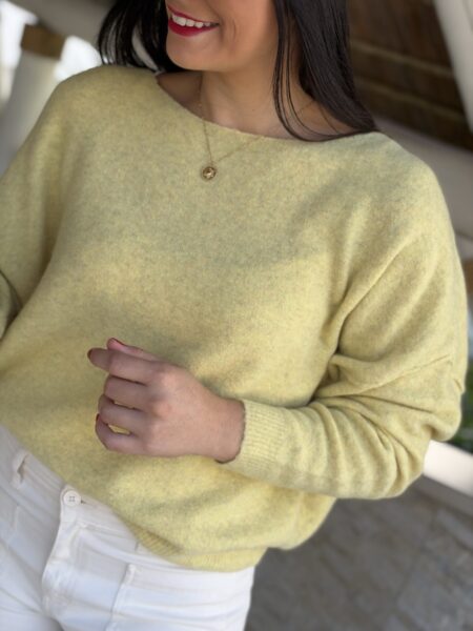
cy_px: 316
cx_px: 236
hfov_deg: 30.3
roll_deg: -19.3
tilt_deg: -18.0
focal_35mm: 48
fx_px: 875
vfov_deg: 39.7
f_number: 1.55
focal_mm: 6.93
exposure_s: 1/501
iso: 50
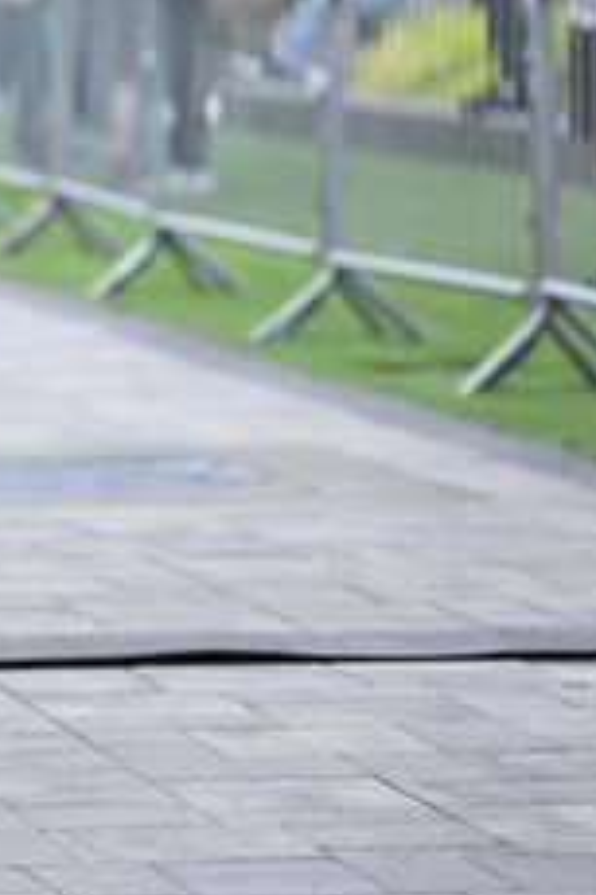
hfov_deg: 5.2
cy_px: 0
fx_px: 6541
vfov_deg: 7.8
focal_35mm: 263
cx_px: -95
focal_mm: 110
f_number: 2.8
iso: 1000
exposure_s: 1/1600
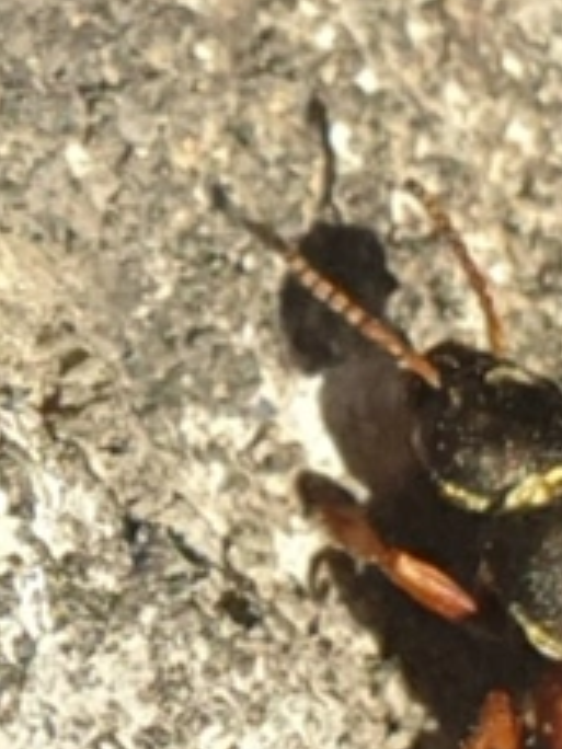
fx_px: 1580
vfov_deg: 25.8
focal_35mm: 73
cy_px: 670
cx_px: 674
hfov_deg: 19.0
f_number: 2.4
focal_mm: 4.3
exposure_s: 1/919
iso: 50
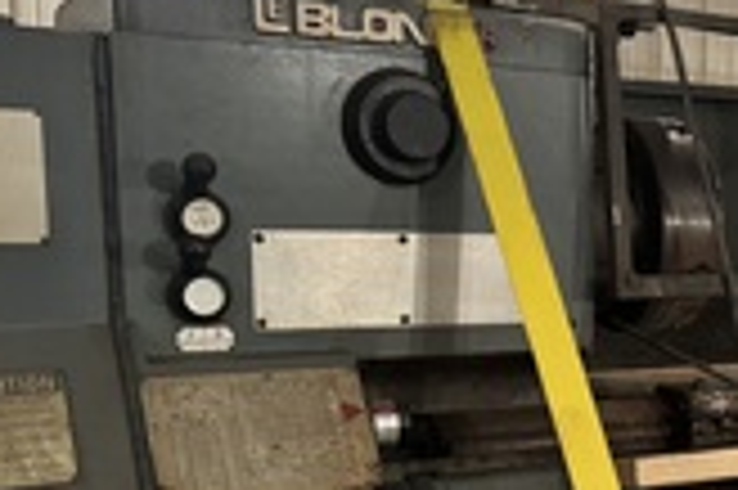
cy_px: 396
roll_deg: -2.3
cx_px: 796
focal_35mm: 61
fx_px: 1249
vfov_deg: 21.9
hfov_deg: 29.8
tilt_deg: -10.8
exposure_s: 1/30
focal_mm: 6.76
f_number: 1.78
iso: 800
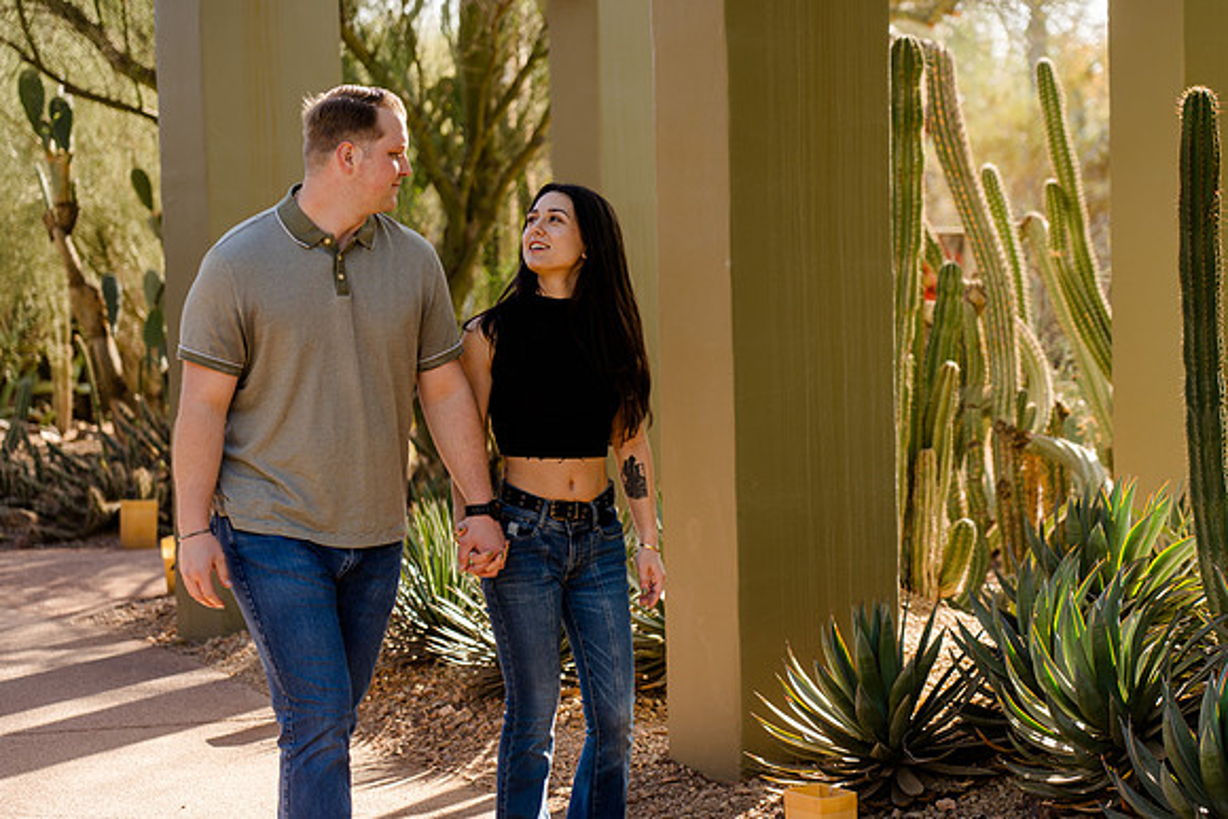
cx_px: 614
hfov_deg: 19.5
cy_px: 410
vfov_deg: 13.0
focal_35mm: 105
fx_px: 3582
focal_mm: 105
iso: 160
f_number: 4
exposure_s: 1/200
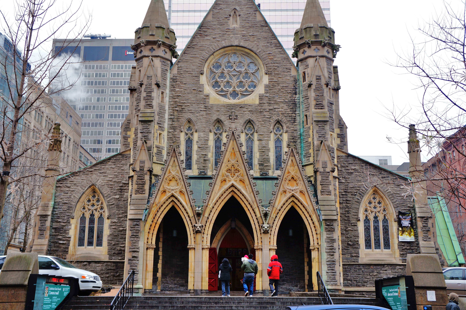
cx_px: 233
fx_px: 524
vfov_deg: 32.9
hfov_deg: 48.0
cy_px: 155
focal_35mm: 40
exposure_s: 1/100
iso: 200
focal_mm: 27
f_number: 5
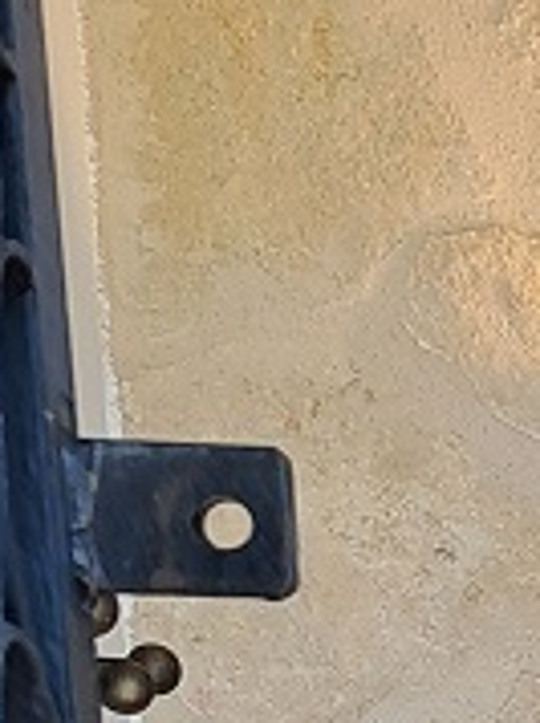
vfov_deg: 11.4
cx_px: 1732
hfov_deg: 7.9
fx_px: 3253
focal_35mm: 156
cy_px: 1450
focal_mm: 5.23
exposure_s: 1/60
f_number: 1.8
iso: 50
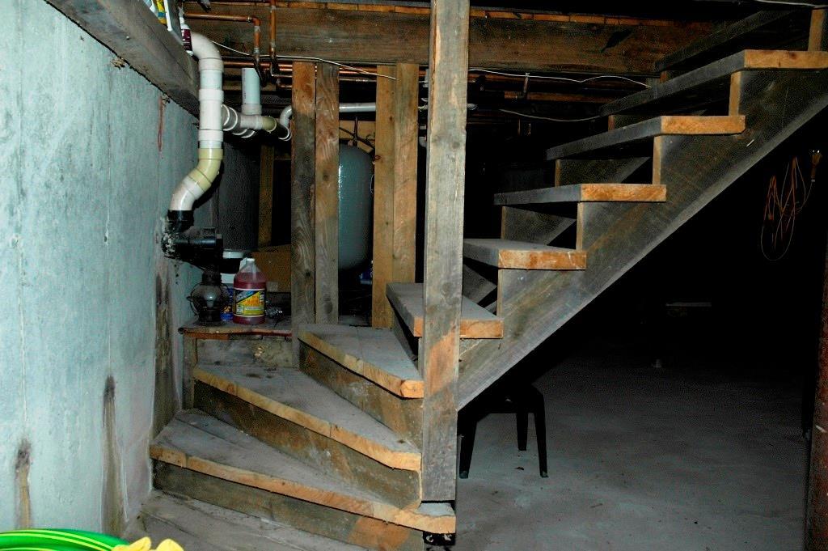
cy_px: 276
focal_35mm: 27
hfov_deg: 67.4
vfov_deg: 47.9
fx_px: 620
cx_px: 414
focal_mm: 18
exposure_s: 1/60
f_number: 8
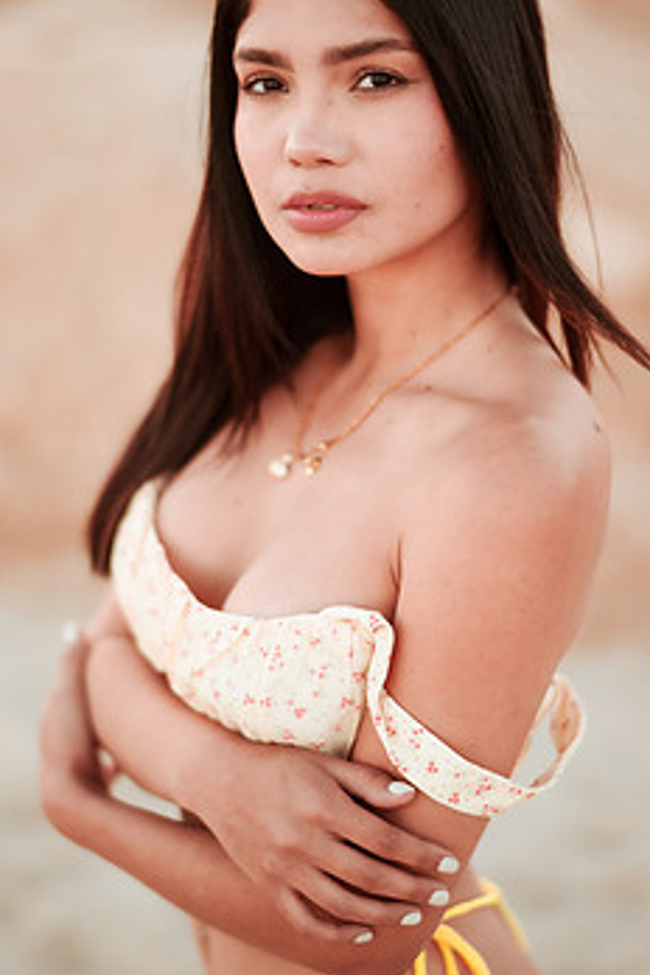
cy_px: 401
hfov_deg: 18.2
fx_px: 2031
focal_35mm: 75
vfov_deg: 26.9
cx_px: 336
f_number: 1.4
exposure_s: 1/800
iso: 100
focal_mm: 58
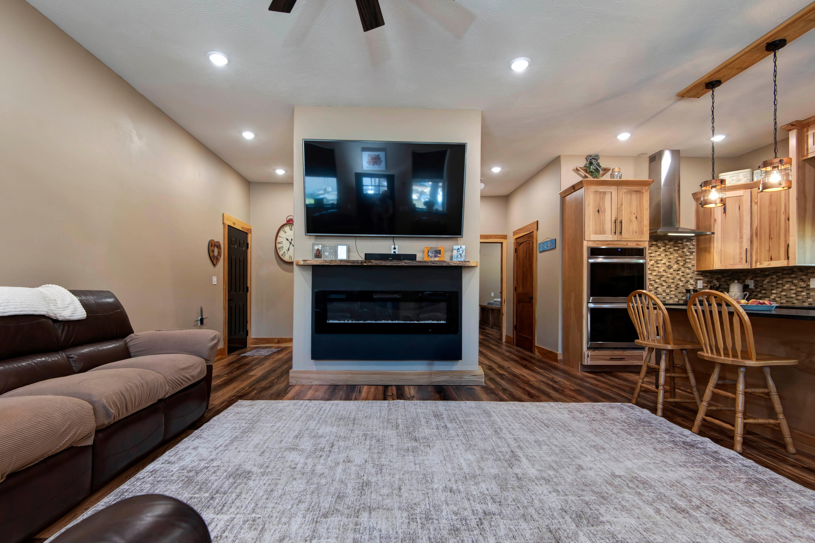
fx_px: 385
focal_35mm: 17
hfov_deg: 93.3
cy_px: 286
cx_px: 403
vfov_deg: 70.4
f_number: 6.3
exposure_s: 1/6
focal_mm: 16
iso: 200
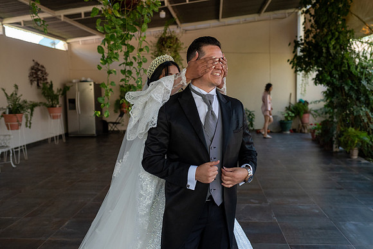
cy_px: 124
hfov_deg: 54.4
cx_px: 186
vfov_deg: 37.9
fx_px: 363
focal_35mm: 35
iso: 1600
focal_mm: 35
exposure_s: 1/1600
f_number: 3.5
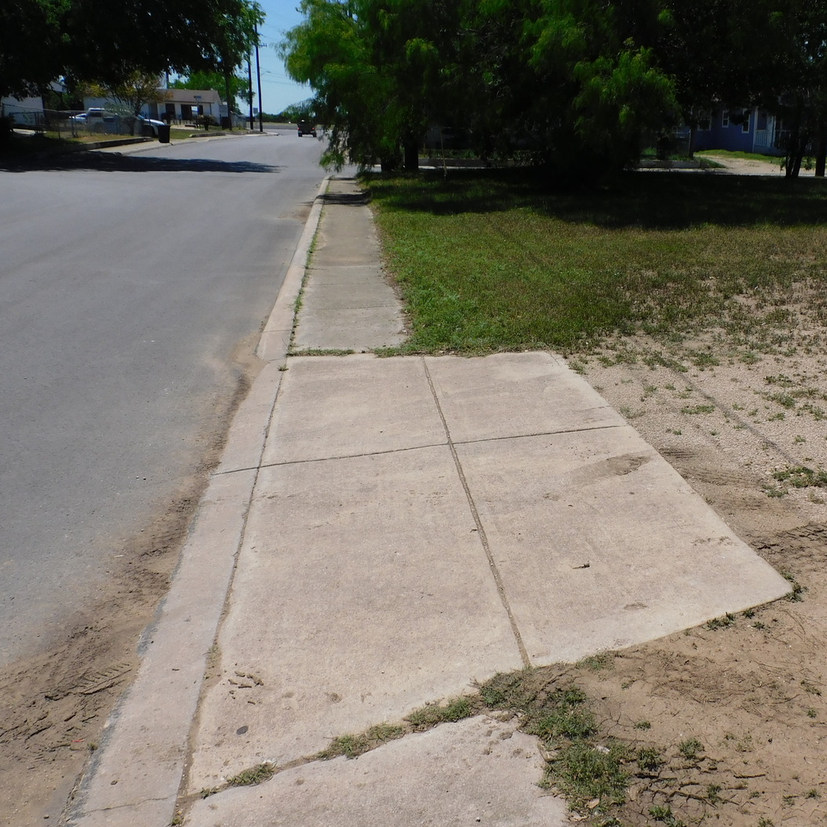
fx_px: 919
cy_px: 415
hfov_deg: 47.8
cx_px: 541
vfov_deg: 48.5
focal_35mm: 34
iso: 125
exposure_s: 1/1250
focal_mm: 5
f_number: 5
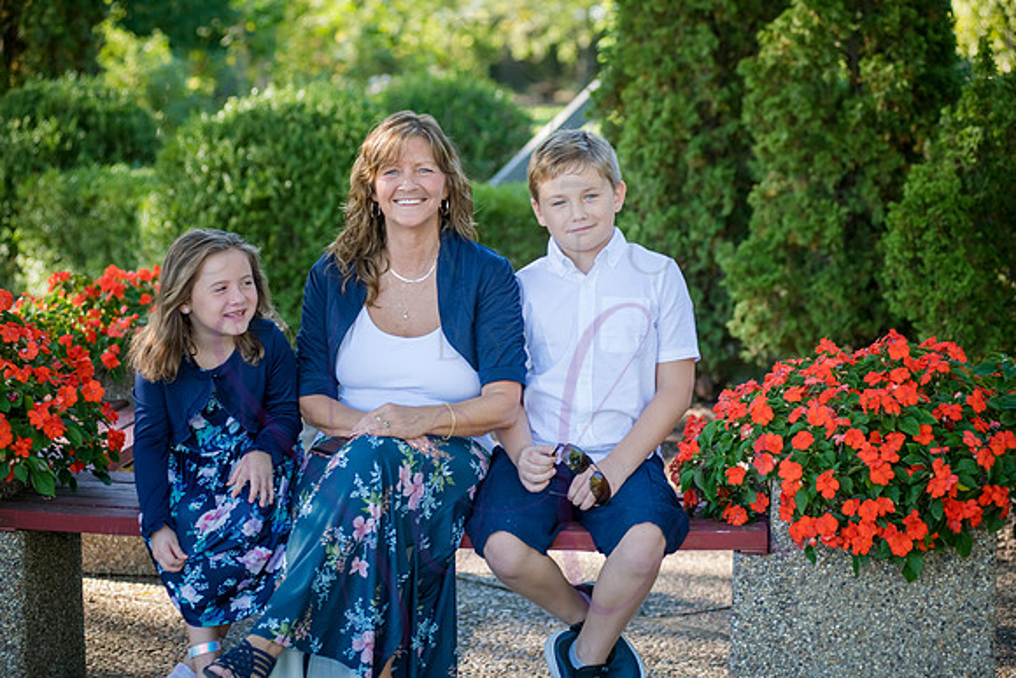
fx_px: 2597
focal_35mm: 92
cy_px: 339
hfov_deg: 22.1
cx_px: 508
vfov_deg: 14.9
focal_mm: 92
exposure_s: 1/400
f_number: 4
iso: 400
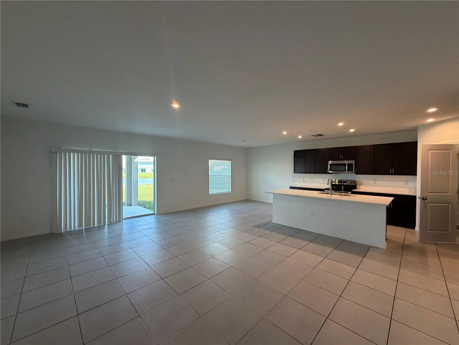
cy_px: 172
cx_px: 230
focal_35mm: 14
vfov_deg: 85.7
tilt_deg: -1.0
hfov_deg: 102.1
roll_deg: -0.1
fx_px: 186
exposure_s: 1/120
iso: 250
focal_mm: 2.22
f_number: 2.2
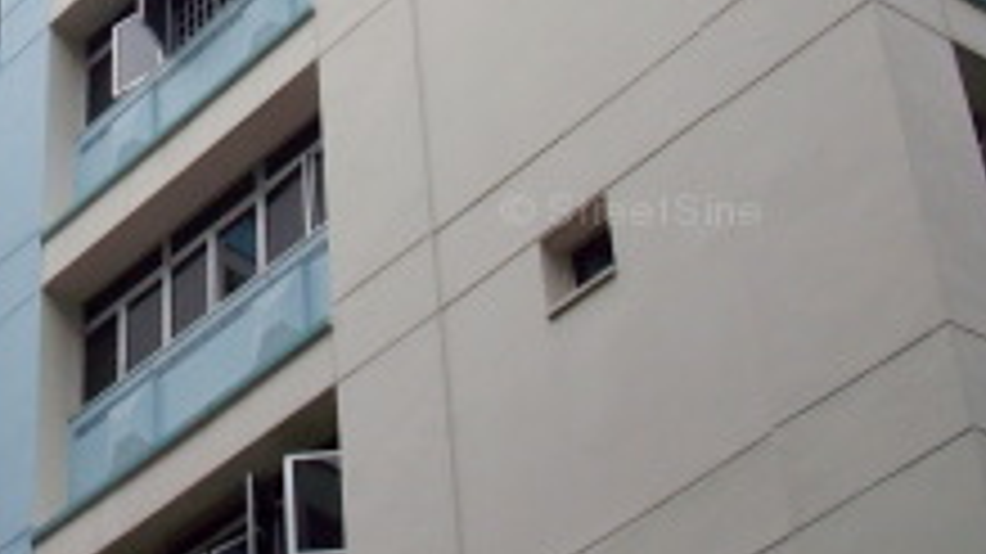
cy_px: -234
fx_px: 2640
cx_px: -63
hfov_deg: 20.3
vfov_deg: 11.6
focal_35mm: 101
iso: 80
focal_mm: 6.2
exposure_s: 1/160
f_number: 2.8
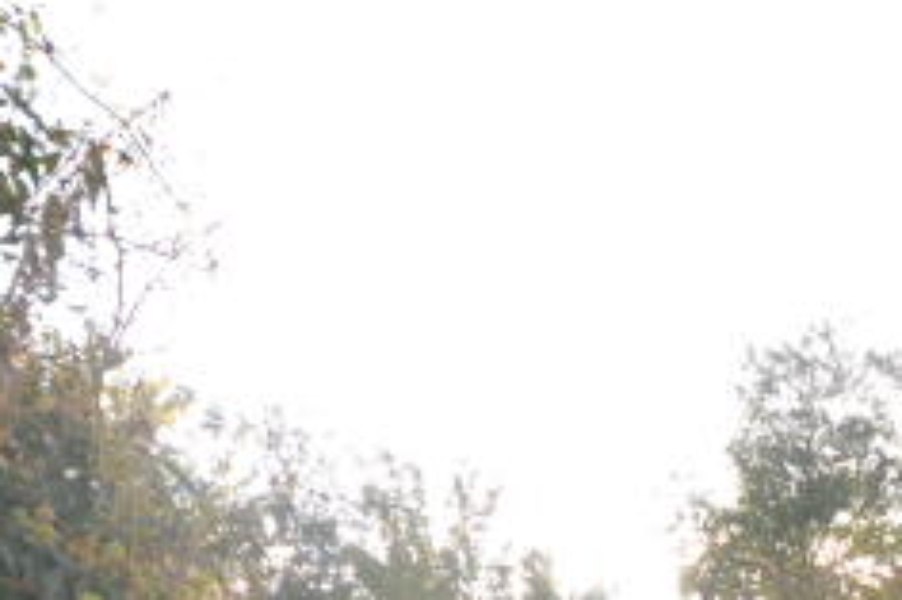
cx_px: 1338
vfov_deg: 13.1
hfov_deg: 19.6
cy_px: 1175
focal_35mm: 91
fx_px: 2278
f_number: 4.8
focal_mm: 14
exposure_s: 1/125
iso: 160
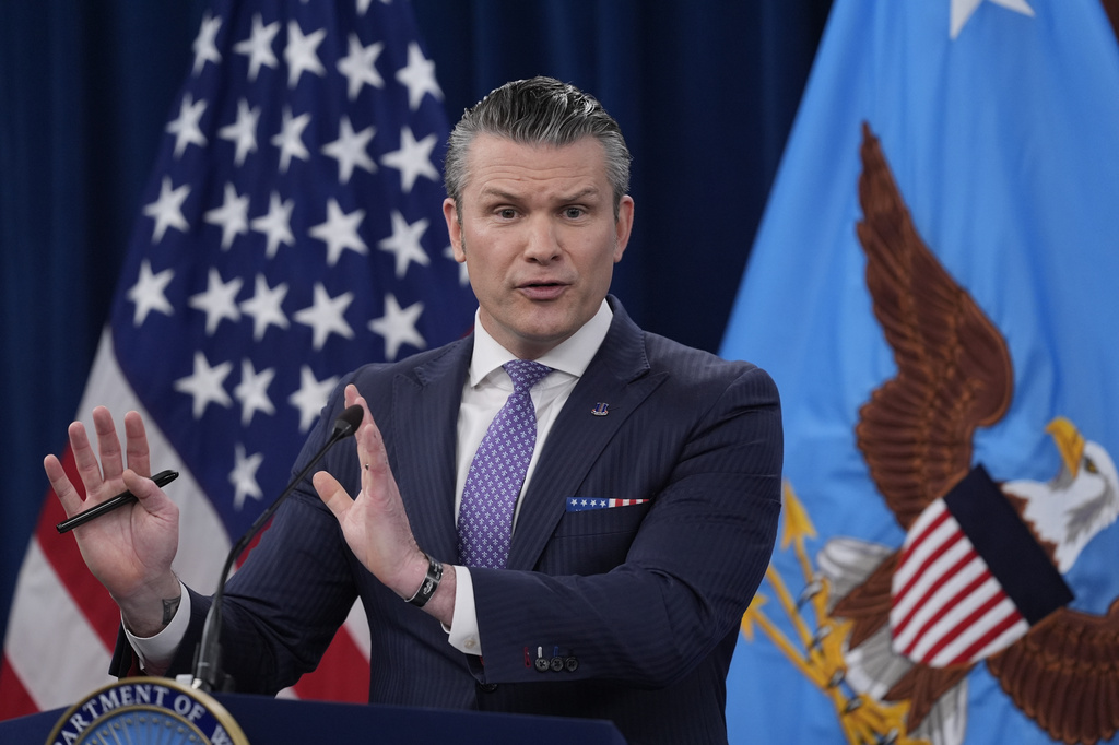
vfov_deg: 4.6
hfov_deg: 6.9
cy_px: 372
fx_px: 9321
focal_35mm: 300
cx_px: 560
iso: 2000
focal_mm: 300
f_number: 3.5
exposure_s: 1/1250
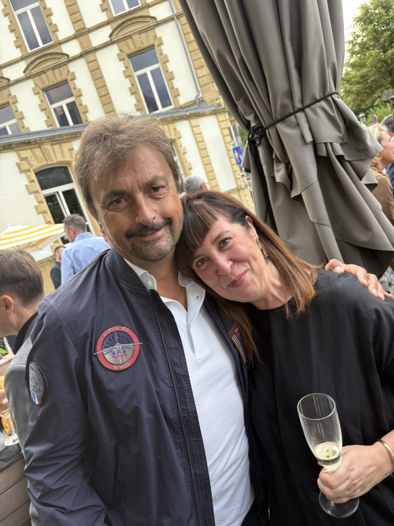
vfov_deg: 67.3
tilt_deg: -9.3
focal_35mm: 26
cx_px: 197
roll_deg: +18.7
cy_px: 263
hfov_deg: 53.1
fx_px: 395
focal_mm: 5.96
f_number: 1.6
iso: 50
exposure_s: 1/129
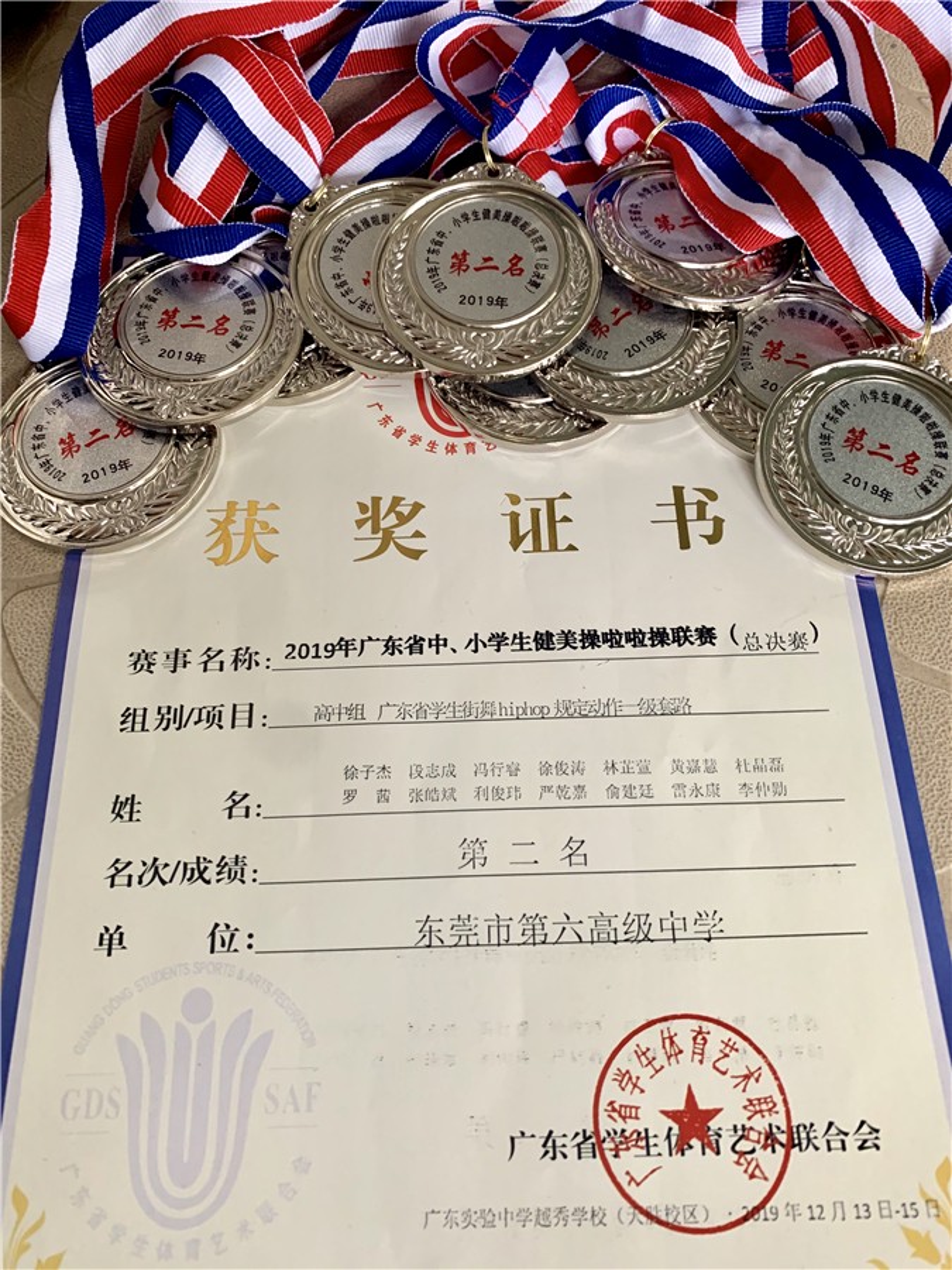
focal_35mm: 26
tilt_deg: -66.7
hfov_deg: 53.1
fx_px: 953
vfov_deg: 67.3
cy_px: 635
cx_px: 476
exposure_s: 1/60
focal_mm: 4.25
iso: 250
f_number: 1.8
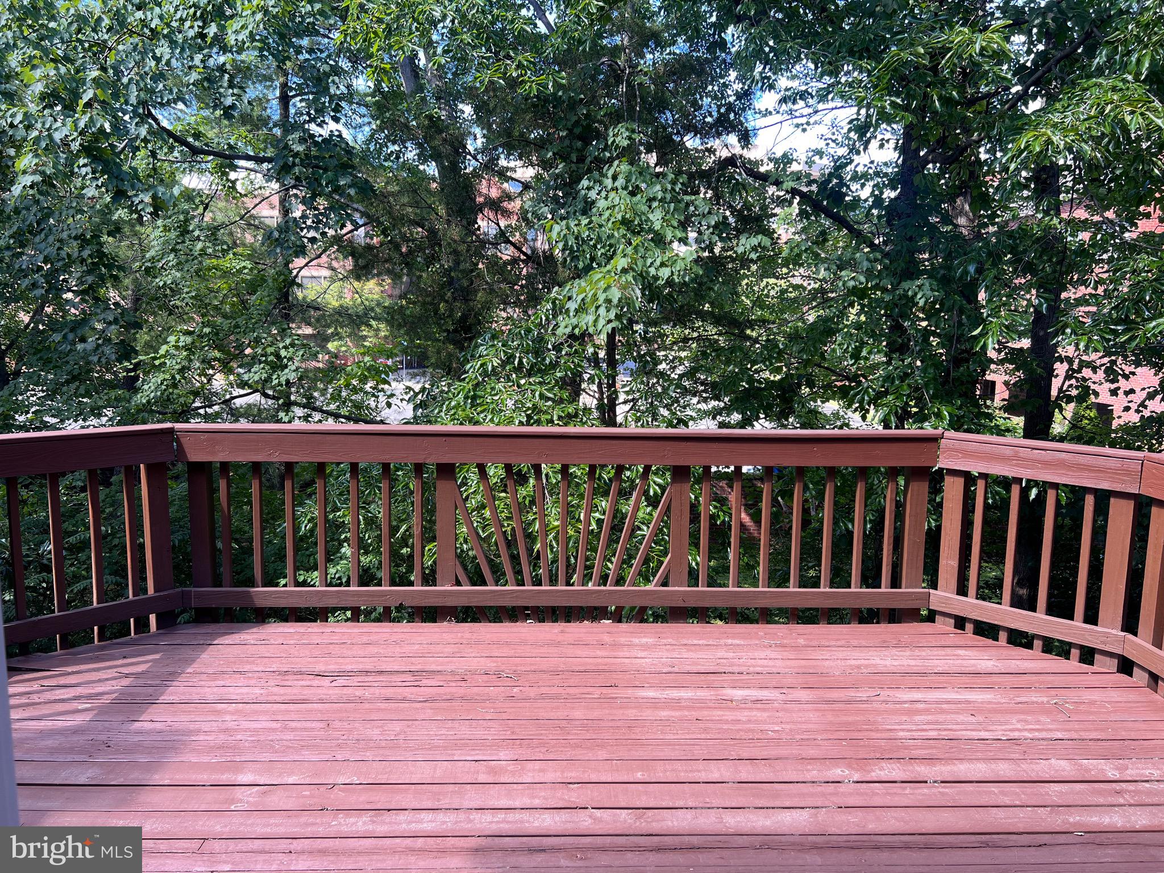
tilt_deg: -9.0
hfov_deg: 67.3
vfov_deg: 53.1
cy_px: 436
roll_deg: -1.5
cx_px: 582
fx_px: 874
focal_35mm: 26
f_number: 1.5
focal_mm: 5.7
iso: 32
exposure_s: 1/134
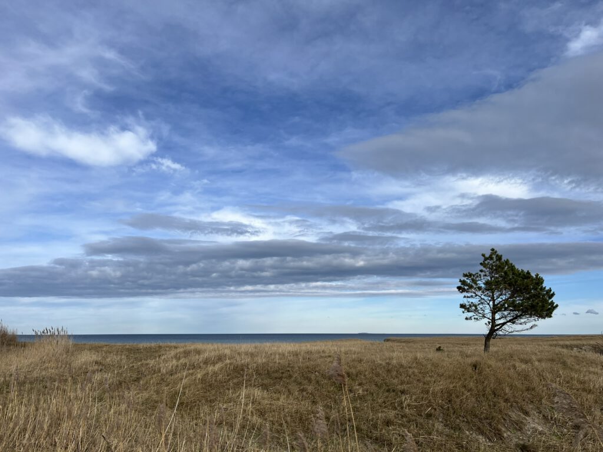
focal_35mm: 26
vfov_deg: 53.1
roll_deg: +0.1
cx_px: 302
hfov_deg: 67.3
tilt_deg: +11.8
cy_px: 226
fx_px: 453
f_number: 1.6
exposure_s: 1/3311
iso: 50
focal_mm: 5.1
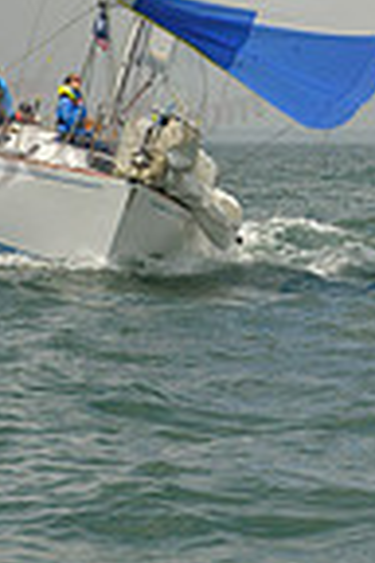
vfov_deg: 7.1
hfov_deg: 4.9
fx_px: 4406
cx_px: 467
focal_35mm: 282
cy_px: -493
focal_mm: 70
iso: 560
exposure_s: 1/1600
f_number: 13
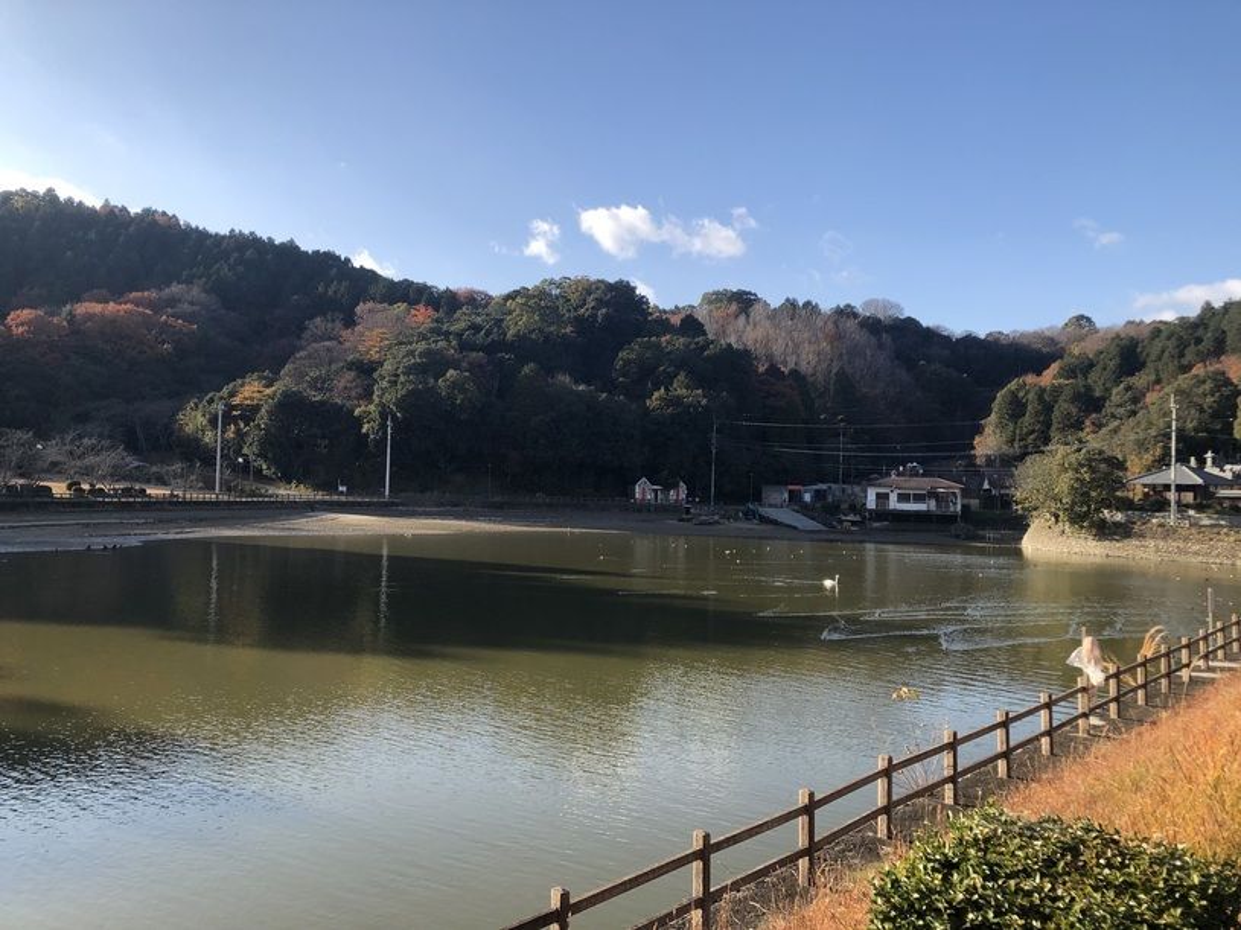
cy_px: 465
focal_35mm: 28
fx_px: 1004
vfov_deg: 49.7
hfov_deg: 63.5
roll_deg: -1.2
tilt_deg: +0.9
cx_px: 620
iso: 20
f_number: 1.8
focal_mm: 3.99
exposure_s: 1/1021
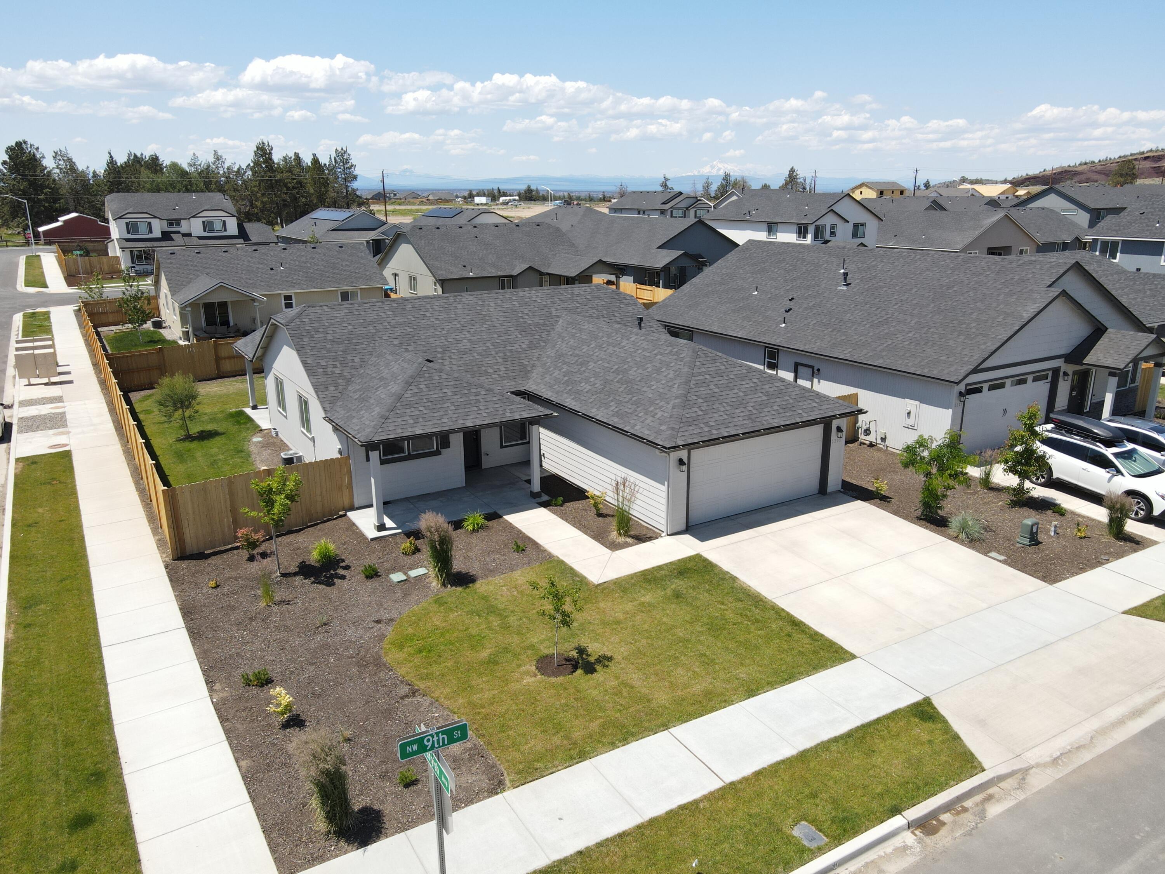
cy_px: 437
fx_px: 808
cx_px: 582
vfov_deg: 56.8
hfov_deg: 71.6
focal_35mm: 24
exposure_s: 1/500
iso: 100
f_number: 2.8
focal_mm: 4.5
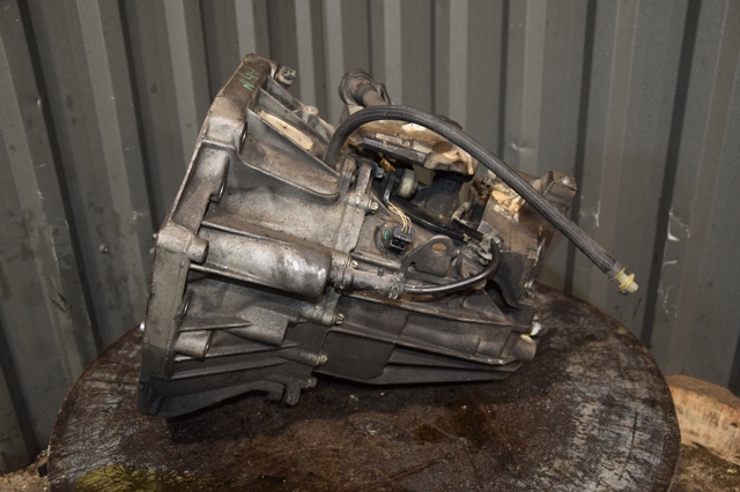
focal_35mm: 32
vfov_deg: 41.7
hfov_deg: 59.5
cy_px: 246
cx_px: 370
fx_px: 647
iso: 800
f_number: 3.8
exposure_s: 1/50
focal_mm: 21
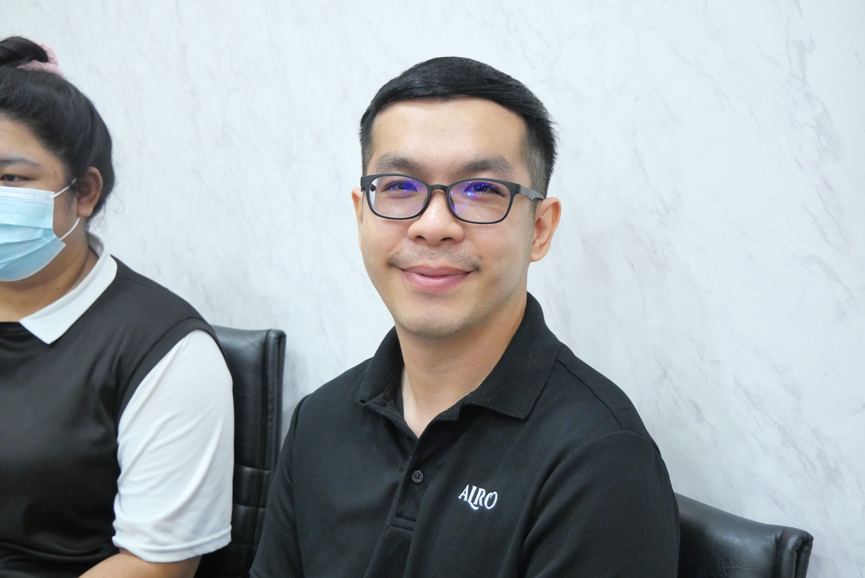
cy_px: 289
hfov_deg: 41.9
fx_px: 1130
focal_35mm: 47
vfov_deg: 28.7
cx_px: 432
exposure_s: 1/30
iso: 3200
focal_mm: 23
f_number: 4.3
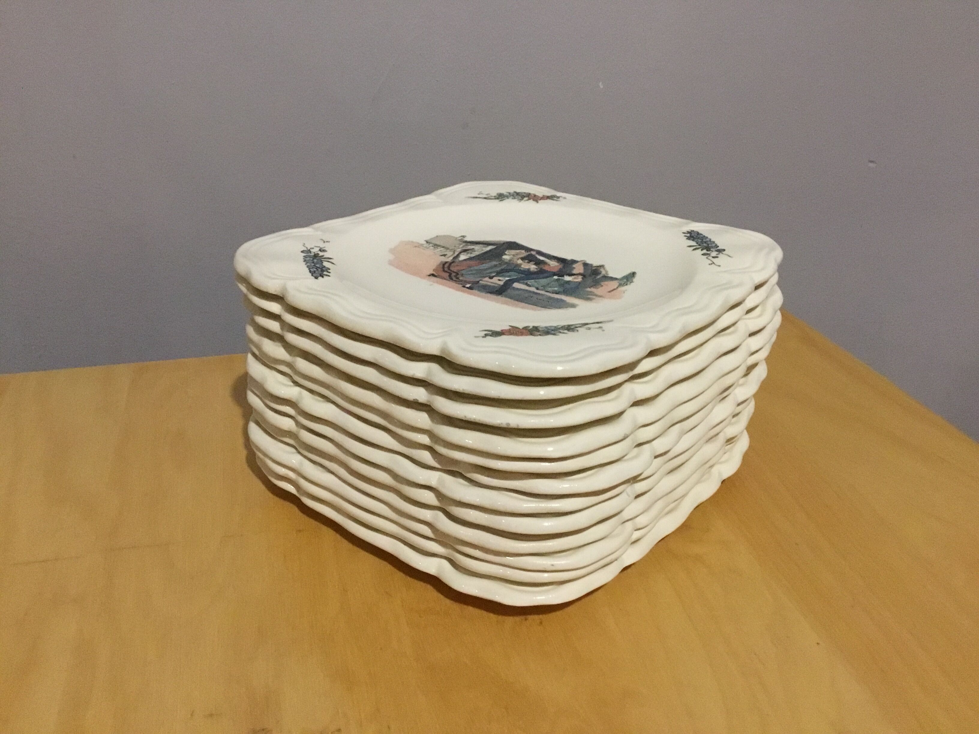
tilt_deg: -25.3
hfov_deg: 58.4
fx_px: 877
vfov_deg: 45.4
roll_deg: -1.8
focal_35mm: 31
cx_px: 490
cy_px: 367
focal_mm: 3.3
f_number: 2.4
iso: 250
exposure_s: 1/17
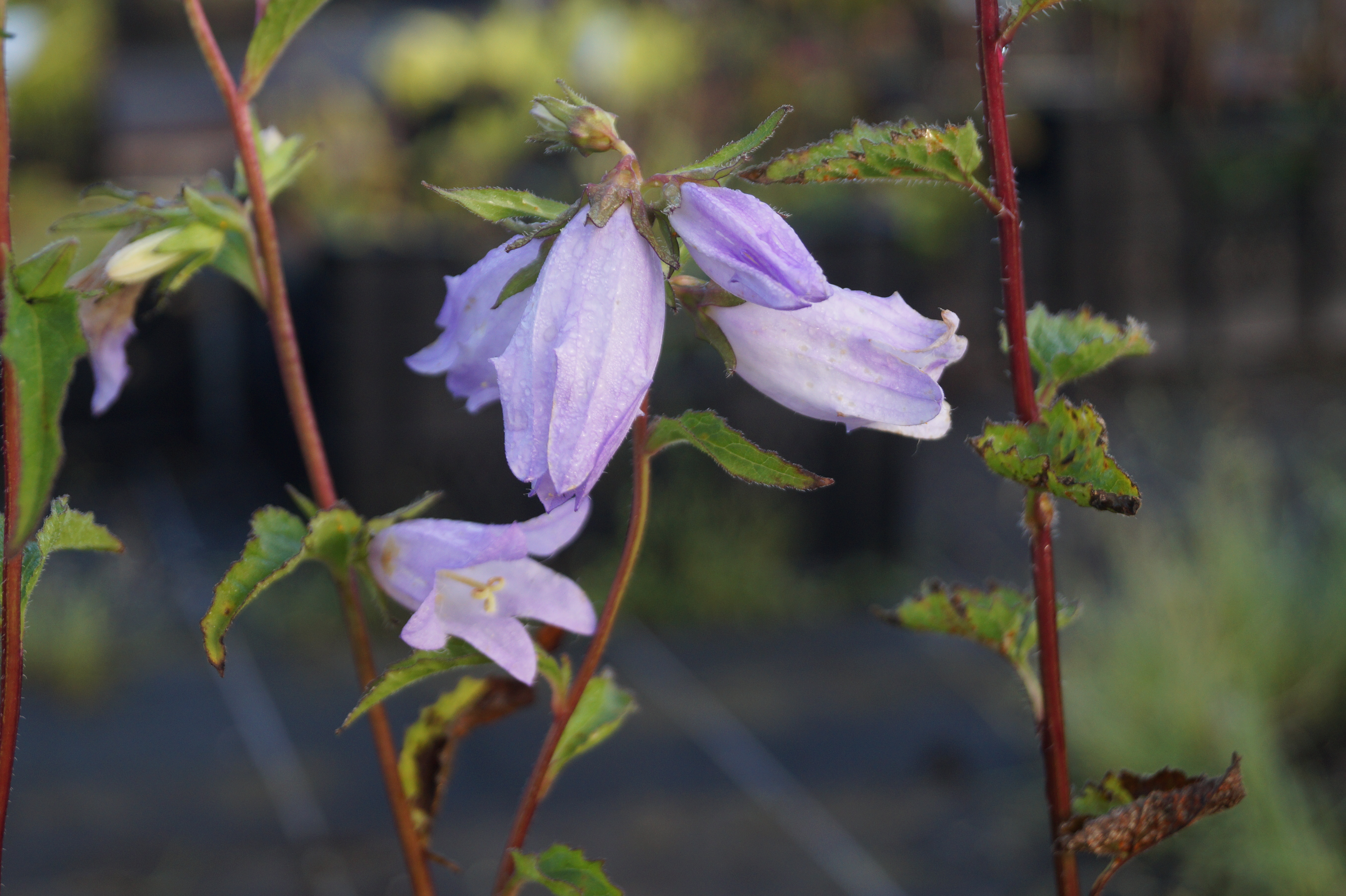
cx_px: 673
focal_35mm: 75
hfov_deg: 27.0
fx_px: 2803
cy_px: 448
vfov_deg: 18.2
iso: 320
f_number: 5.6
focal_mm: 50
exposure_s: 1/200
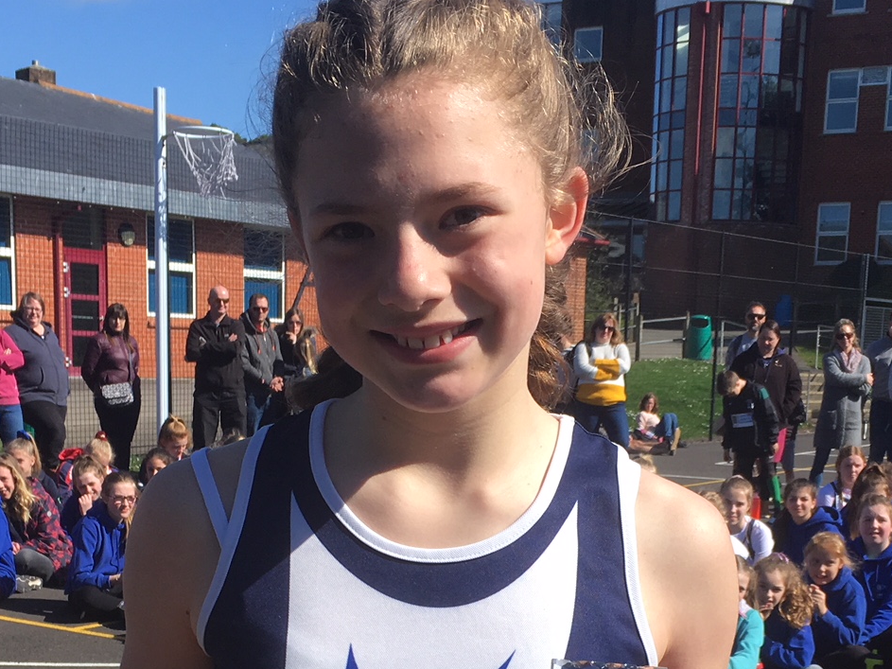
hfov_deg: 31.2
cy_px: 647
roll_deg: -1.4
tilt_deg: -9.6
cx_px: 460
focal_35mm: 62
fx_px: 1597
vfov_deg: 22.8
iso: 25
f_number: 2.2
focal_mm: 4.15
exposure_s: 1/1451
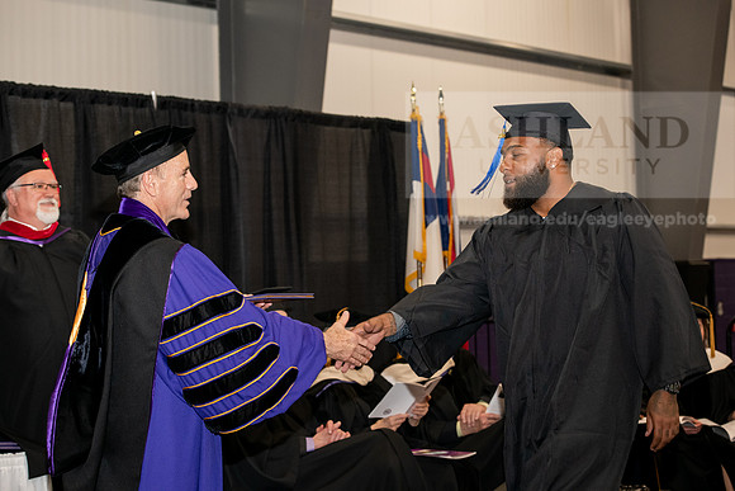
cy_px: 246
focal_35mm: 70
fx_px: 1429
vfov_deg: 19.5
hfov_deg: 28.8
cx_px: 368
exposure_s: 1/200
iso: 2000
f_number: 5.6
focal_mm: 70
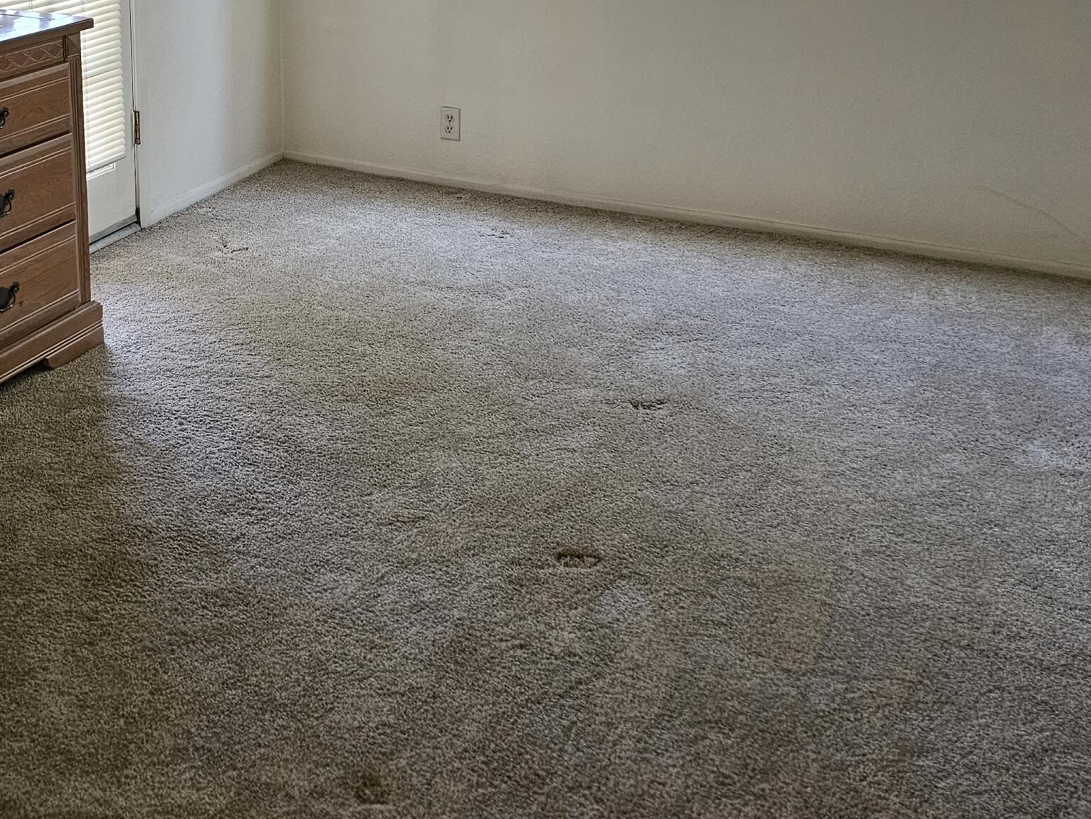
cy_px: 72
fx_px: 1418
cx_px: 269
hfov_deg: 40.8
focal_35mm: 45
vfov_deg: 30.7
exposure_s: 1/120
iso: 400
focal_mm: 6.3
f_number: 1.7
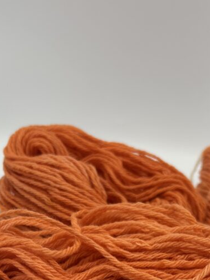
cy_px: 283
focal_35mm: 53
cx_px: 131
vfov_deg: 33.0
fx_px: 428
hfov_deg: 27.5
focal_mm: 5.7
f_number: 1.5
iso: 50
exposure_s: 1/1048
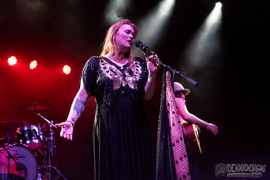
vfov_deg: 19.5
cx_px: 135
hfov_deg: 28.8
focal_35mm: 70
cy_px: 90
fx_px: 525
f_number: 3.5
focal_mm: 70
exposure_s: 1/640
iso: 2000
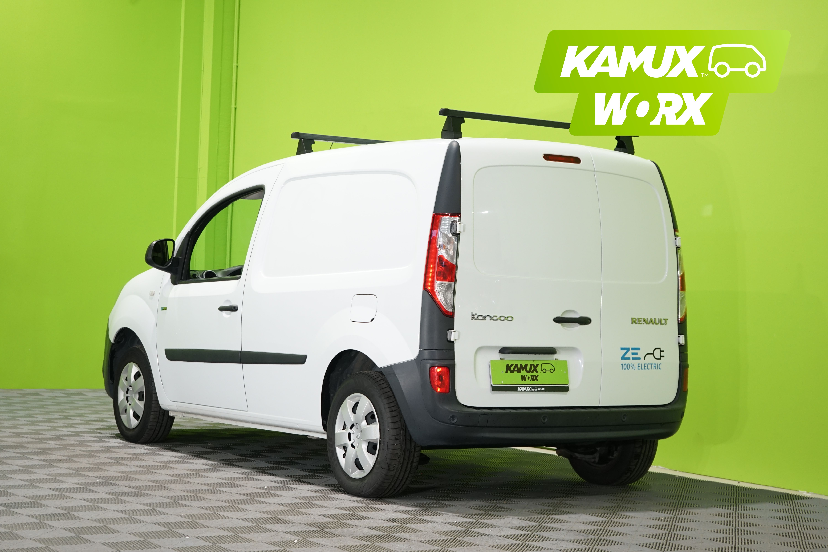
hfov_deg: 29.7
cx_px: 414
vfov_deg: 20.0
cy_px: 276
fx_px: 1564
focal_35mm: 68
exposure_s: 1/30
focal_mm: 68
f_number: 5.6
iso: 800
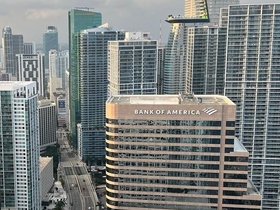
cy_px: 129
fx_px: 461
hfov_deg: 33.0
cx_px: 63
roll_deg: +1.3
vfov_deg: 25.6
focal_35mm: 57
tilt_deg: -11.7
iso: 50
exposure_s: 1/696
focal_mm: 5.7
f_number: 1.5
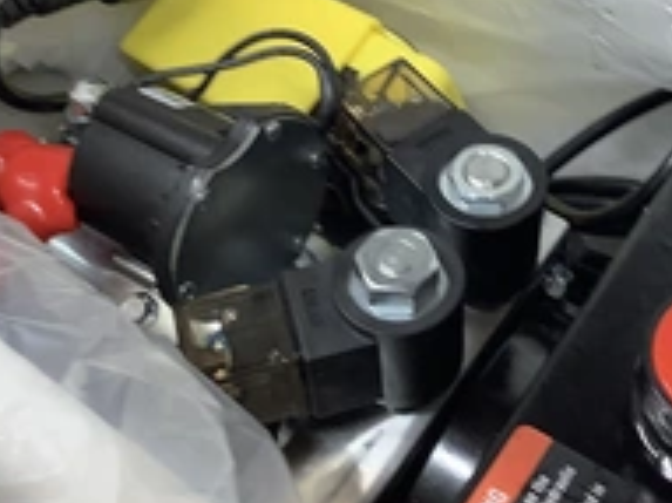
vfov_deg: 22.5
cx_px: 482
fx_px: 1261
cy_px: 179
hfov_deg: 29.5
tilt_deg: -58.4
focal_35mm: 65
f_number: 2.4
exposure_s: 1/60
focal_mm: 3.3
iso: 50
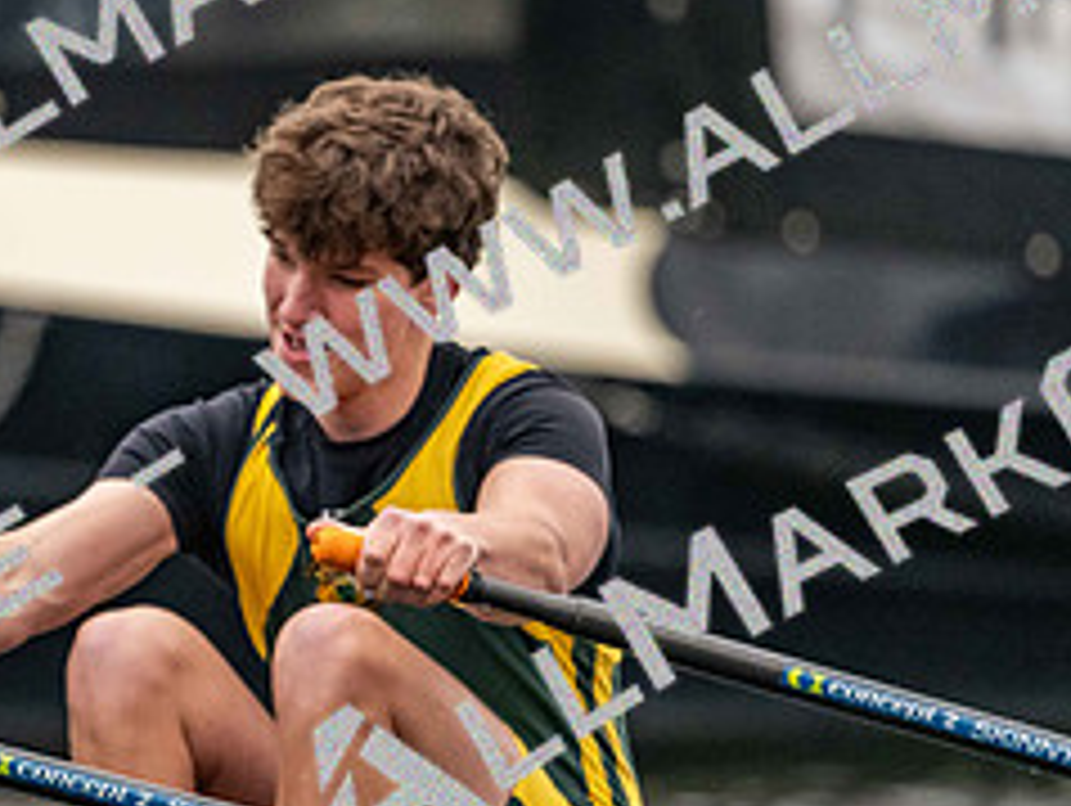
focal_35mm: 936
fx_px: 28989
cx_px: -72
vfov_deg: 1.6
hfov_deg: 2.1
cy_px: 493
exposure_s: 1/2000
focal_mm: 400
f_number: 4.5
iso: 4000
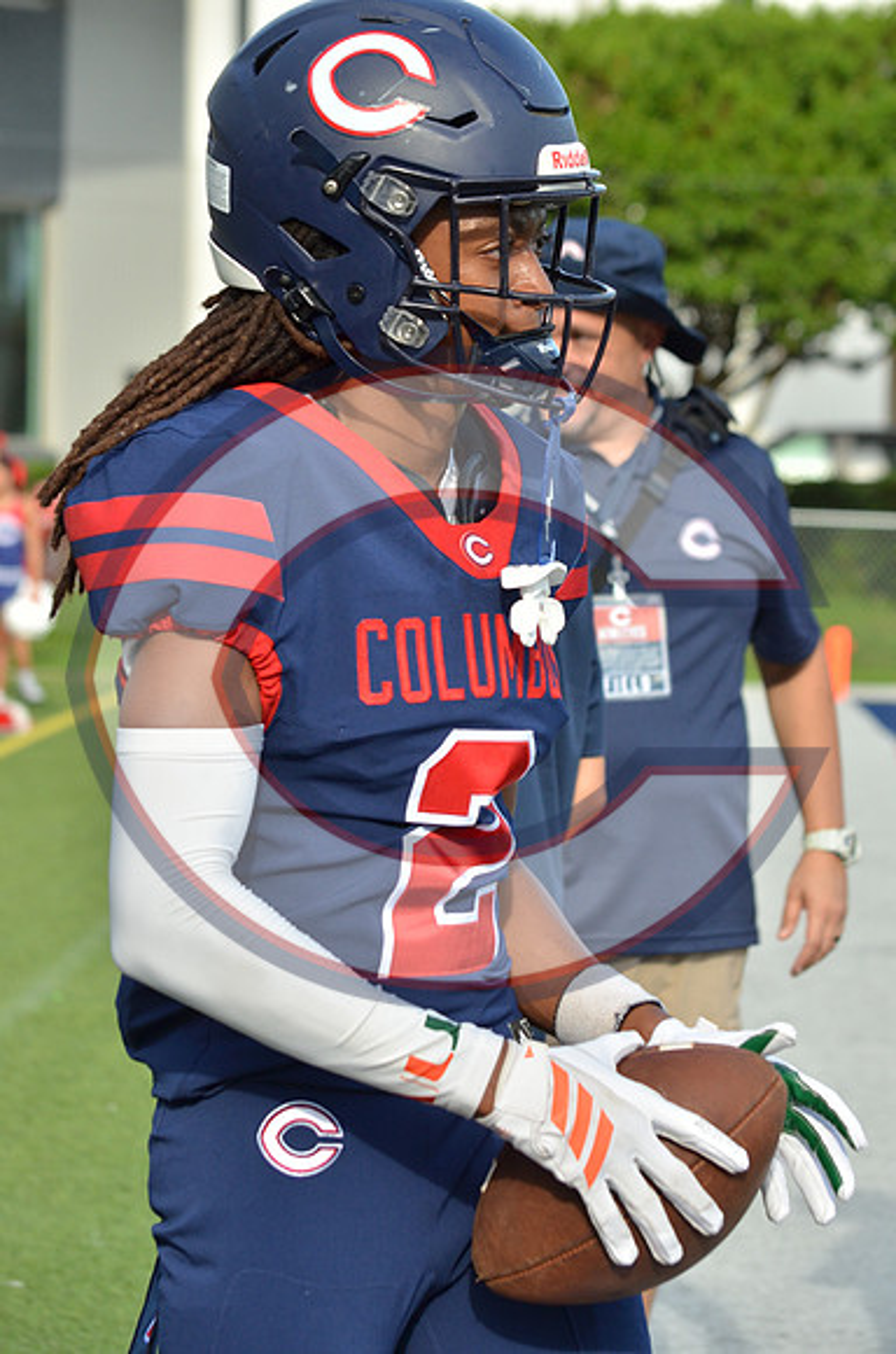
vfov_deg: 13.4
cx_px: 448
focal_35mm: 153
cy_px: 677
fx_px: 5739
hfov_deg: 8.9
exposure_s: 1/800
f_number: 7.1
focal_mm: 102
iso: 500
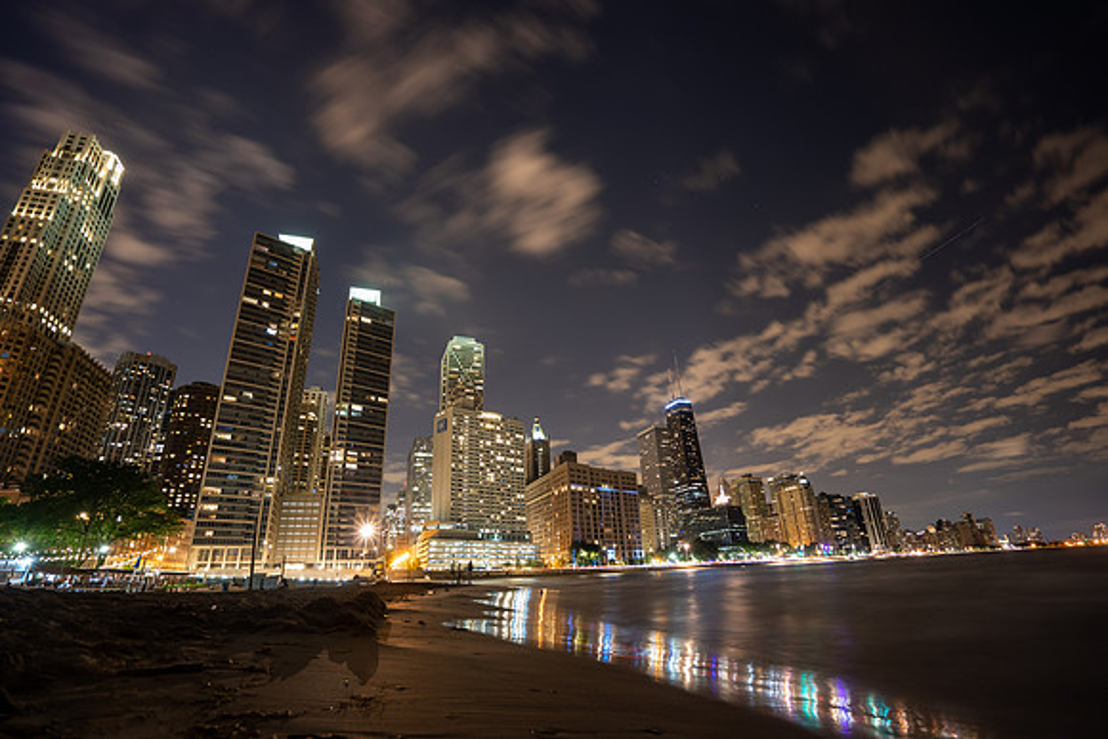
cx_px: 554
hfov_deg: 96.7
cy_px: 370
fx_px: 493
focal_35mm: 16
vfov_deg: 73.8
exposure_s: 15
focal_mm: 16
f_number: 4
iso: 80
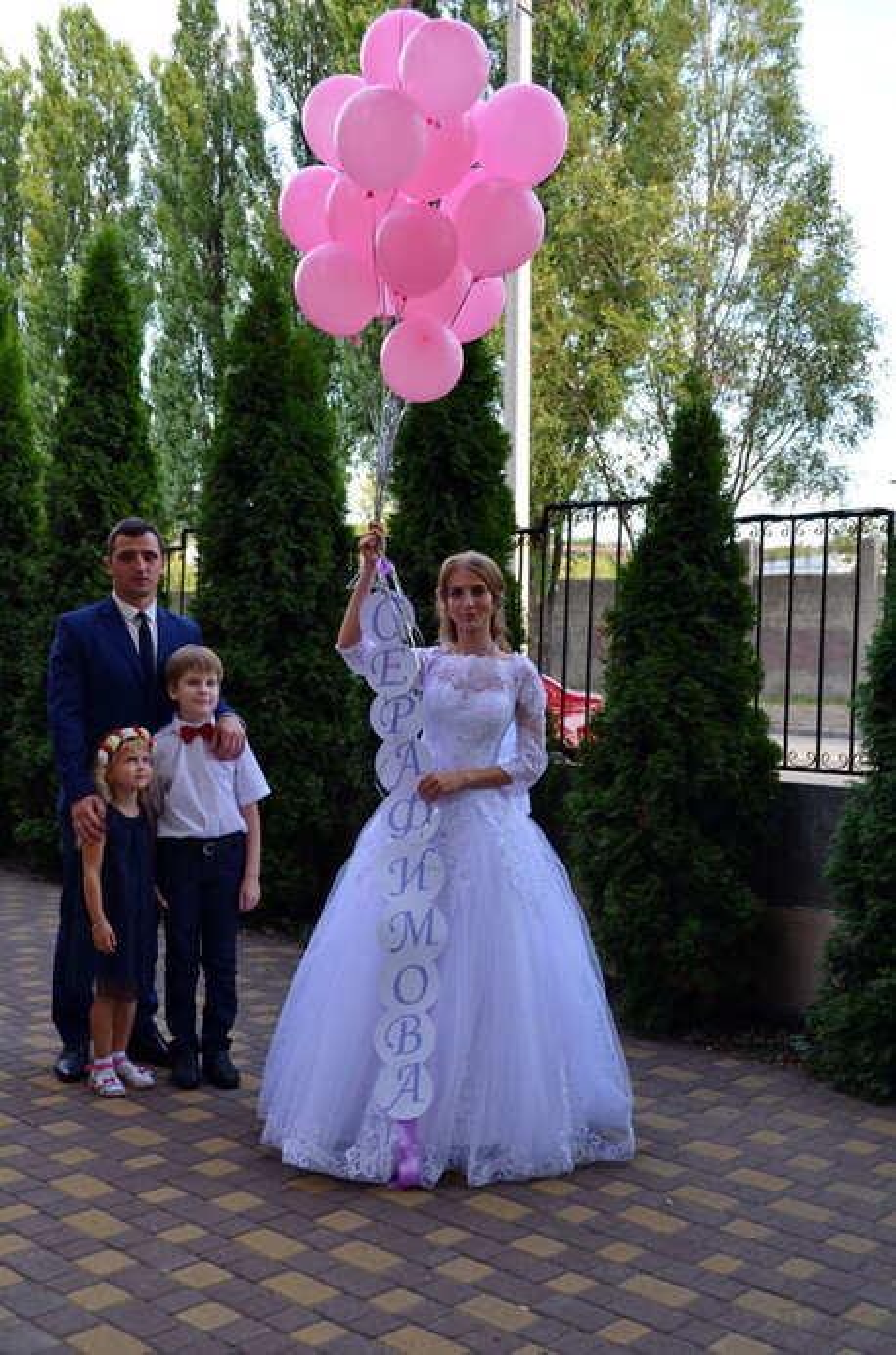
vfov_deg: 49.7
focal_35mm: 39
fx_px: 1463
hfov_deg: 34.0
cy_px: 678
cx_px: 448
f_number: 6.3
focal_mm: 26
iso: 200
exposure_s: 1/160
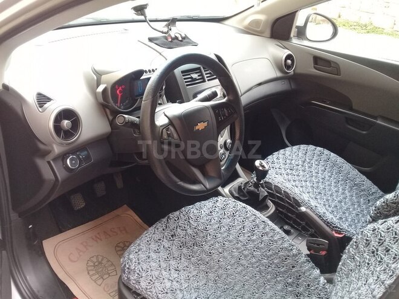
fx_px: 357
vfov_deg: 45.4
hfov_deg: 58.4
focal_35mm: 31
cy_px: 150
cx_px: 200
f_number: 2.2
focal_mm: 3.3
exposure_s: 1/50
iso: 80
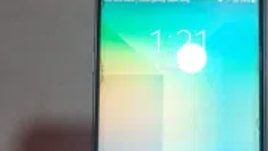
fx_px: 447
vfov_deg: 19.1
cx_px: 174
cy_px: 76
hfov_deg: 33.1
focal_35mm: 63
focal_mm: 5.4
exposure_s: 1/100
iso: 125
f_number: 1.8
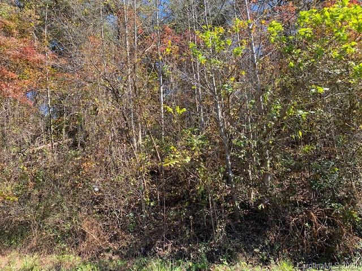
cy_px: 136
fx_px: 272
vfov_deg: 53.1
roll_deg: +4.8
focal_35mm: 26
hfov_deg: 67.3
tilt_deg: +14.4
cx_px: 181
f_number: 1.8
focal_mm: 4.25
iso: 32
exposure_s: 1/421
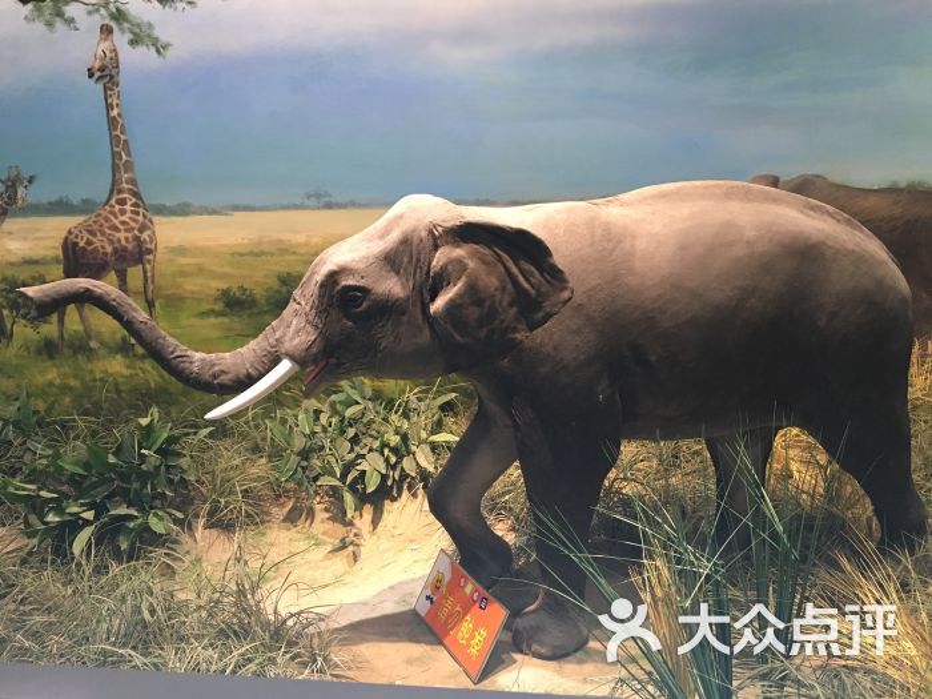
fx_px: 781
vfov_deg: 48.2
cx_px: 466
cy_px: 350
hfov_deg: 61.7
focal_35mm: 29
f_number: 2.2
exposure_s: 1/33
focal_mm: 4.15
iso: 200
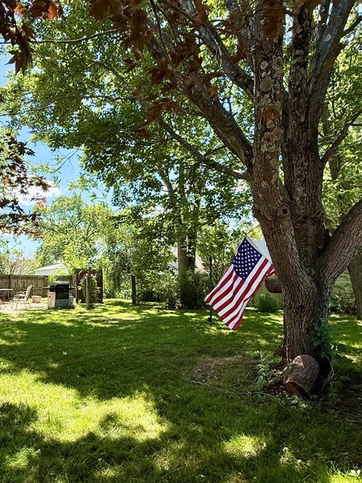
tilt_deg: +2.9
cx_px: 119
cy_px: 269
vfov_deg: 76.1
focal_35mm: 22
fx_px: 307
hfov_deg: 59.6
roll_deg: +0.5
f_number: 2.2
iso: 64
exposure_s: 1/545
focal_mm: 2.22
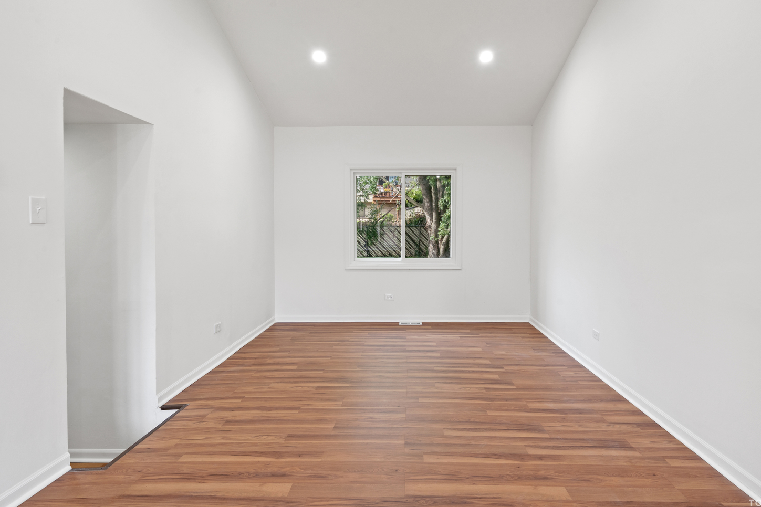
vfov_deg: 64.5
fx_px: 402
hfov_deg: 86.8
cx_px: 404
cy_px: 241
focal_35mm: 19
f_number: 10
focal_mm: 17
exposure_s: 1/2
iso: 200
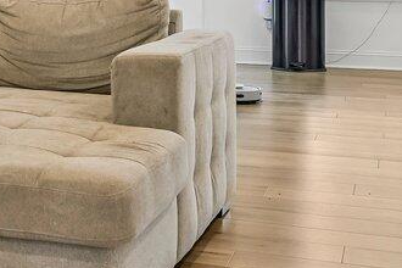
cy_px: -47
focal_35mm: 87
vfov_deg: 15.2
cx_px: -58
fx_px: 971
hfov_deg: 21.9
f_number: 8
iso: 400
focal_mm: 14
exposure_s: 1/20
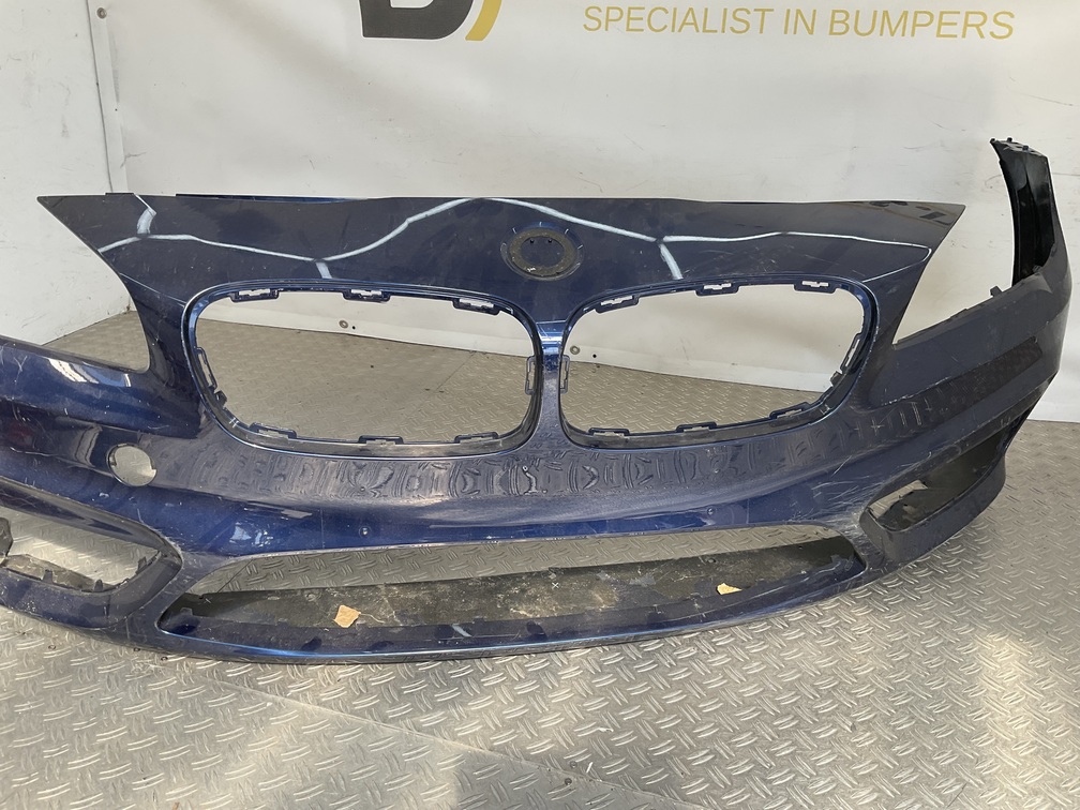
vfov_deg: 48.2
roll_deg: -2.9
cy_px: 405
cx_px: 540
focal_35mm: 29
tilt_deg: -24.9
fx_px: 905
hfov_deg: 61.7
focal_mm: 3
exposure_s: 1/251
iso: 16
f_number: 1.8
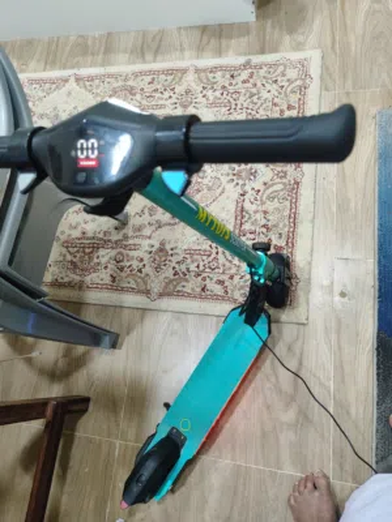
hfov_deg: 56.8
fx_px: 362
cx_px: 196
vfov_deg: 71.6
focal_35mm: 24
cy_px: 261
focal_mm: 5.89
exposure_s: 1/50
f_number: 1.89
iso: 1058
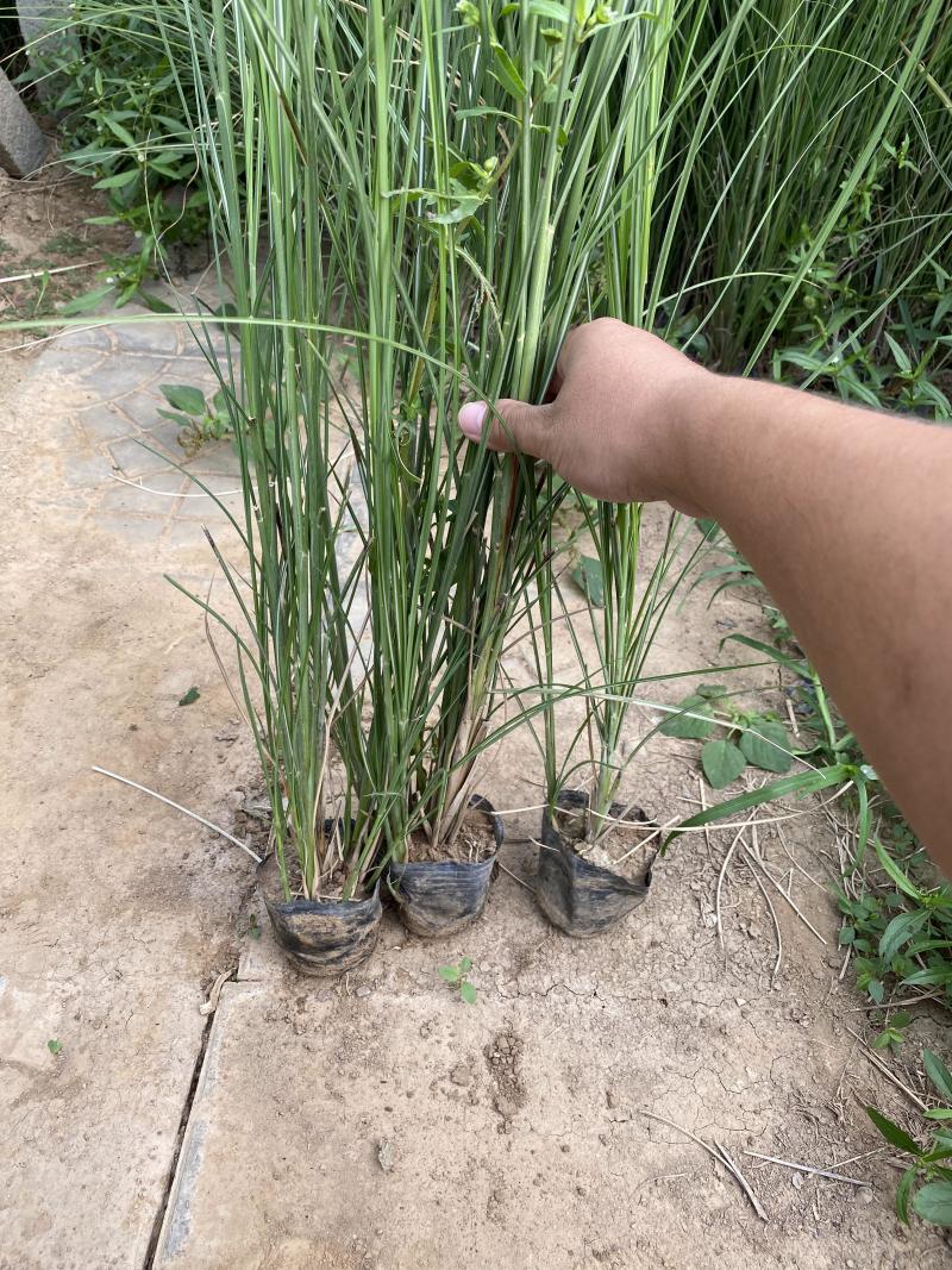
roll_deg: -2.6
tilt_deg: -40.5
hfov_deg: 53.1
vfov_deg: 67.3
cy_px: 635
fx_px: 954
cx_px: 476
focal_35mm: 26
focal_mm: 4.25
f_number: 1.8
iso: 32
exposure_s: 1/274
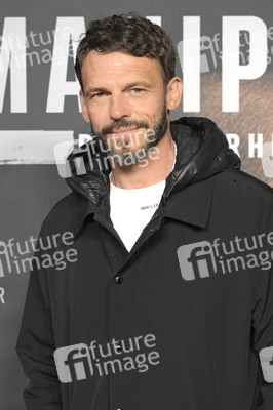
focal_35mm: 75
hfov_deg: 18.2
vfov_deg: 27.0
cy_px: 205
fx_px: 855
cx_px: 136
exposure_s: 1/200
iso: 2000
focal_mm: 75
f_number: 5.6
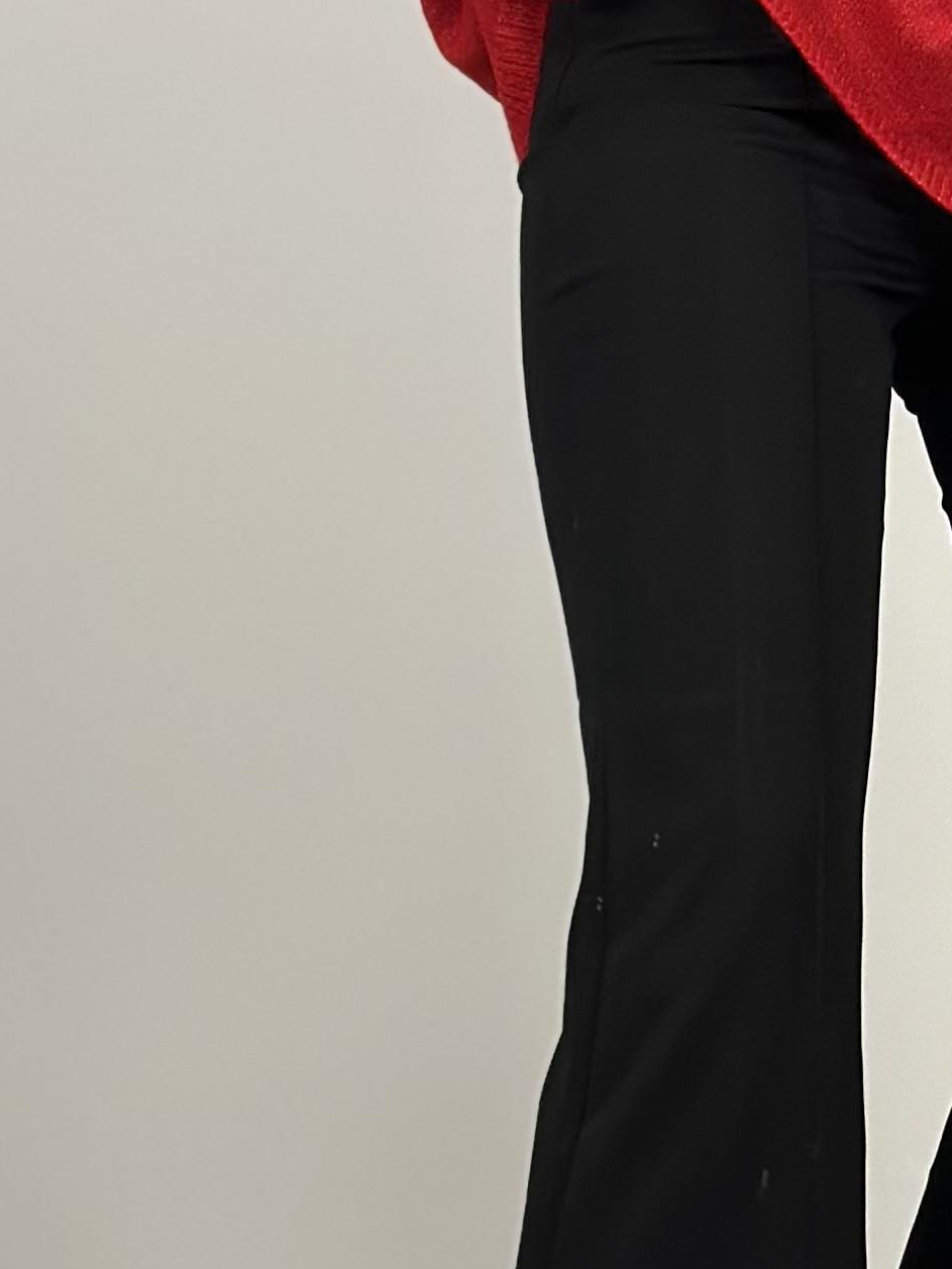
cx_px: 927
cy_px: 306
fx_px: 5646
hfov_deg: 9.6
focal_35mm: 154
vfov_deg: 12.8
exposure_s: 1/100
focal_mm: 6.86
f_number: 1.78
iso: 160
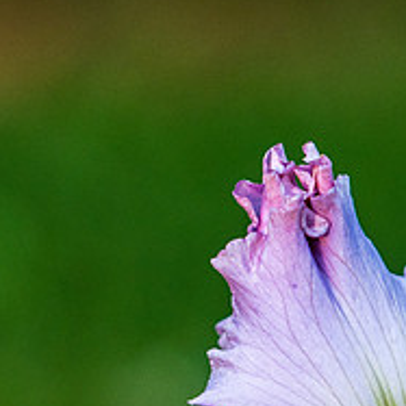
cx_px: 252
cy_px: 419
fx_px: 8771
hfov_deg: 2.7
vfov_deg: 2.7
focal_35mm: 661
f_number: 5.6
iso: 640
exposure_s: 1/160
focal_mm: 200
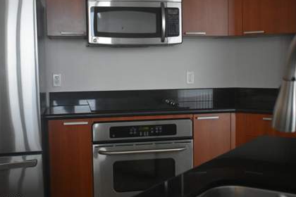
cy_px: 98
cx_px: 156
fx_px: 395
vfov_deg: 28.1
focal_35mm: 48
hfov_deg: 41.1
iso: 5000
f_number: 4.2
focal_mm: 28
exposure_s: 1/125
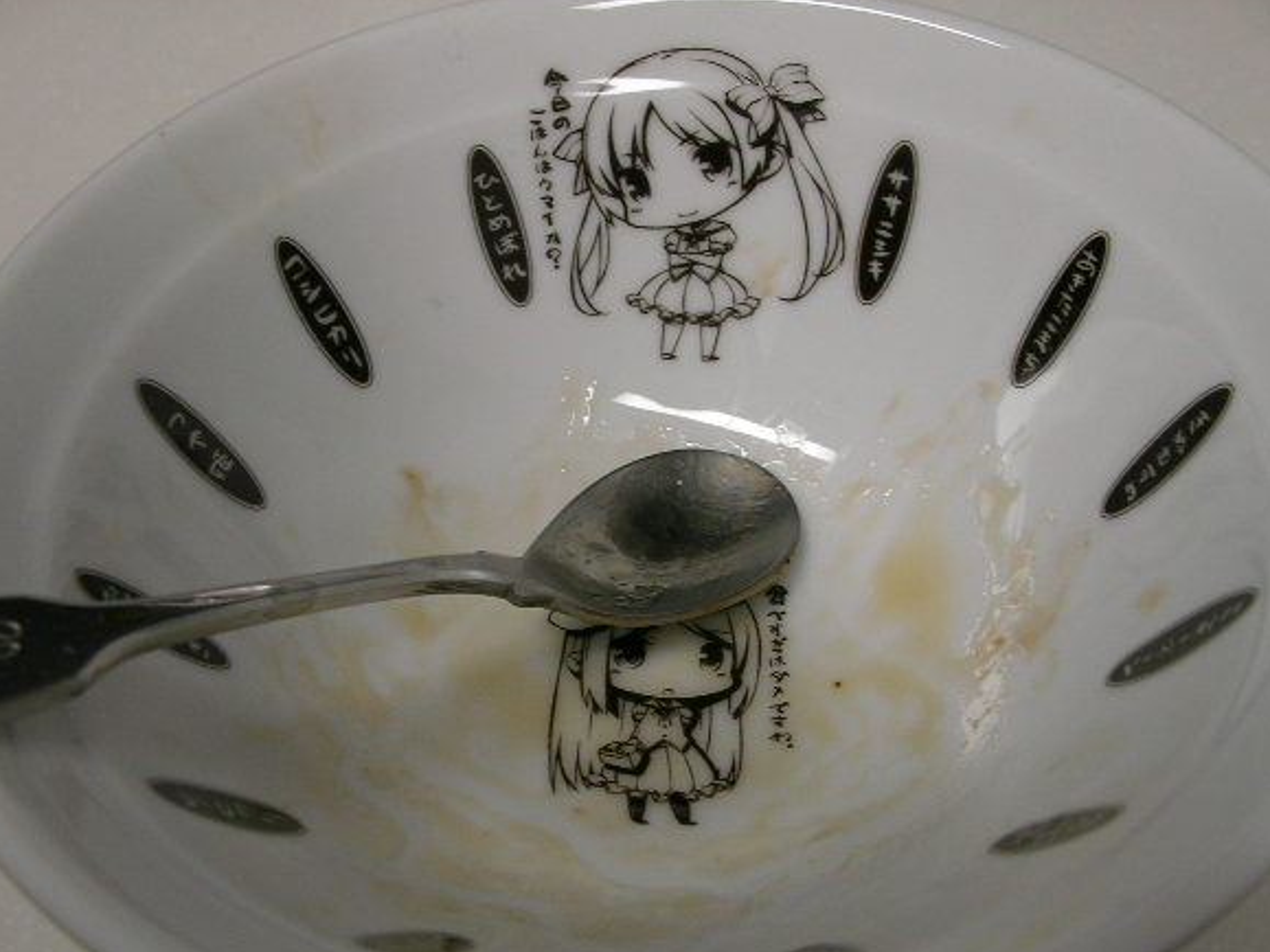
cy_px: 507
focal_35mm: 42
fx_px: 1541
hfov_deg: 44.8
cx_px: 649
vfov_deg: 34.3
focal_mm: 5.8
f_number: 3.5
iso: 83
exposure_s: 1/30.1
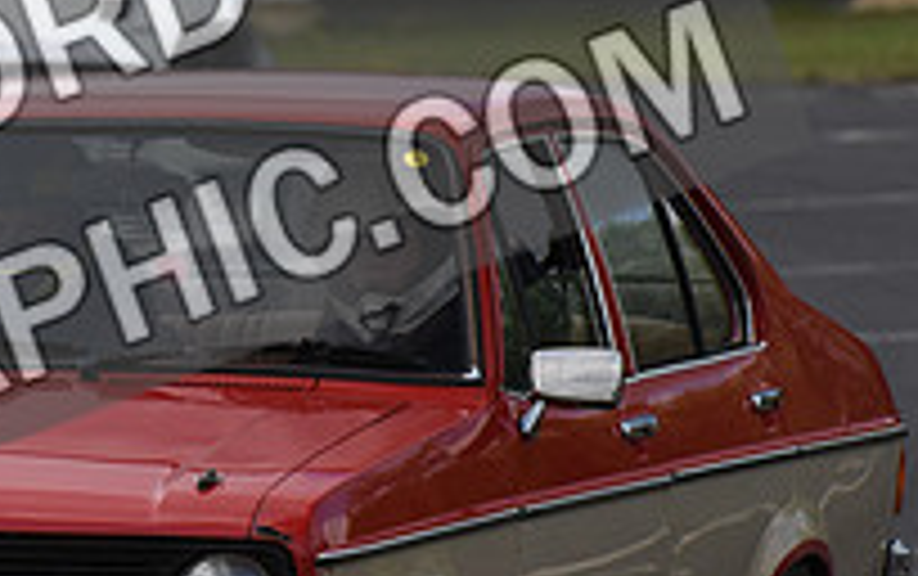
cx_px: -99
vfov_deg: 1.1
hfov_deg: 1.8
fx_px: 28978
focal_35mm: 1157
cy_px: 227
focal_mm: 400
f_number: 8
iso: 1250
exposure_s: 1/1000
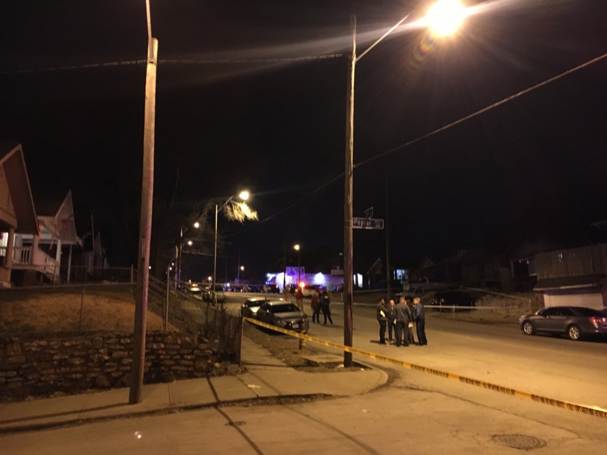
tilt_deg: +9.6
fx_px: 509
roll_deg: +0.6
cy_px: 228
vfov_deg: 48.2
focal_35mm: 29
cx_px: 304
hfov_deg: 61.7
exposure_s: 1/15
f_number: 2.2
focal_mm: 4.15
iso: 500
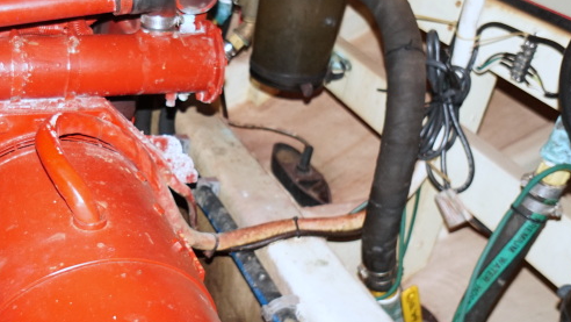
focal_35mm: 46
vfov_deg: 26.0
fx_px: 697
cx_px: 123
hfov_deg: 42.8
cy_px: 158
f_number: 2.8
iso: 800
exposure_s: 1/60
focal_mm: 16
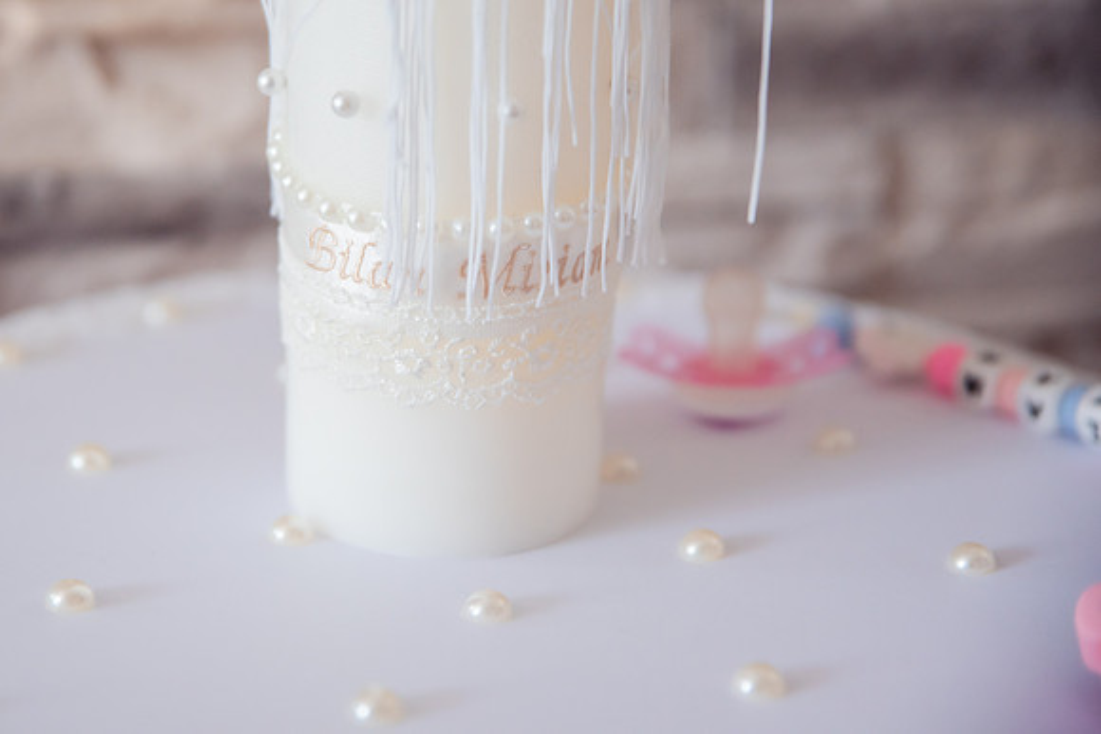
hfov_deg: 22.8
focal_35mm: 89
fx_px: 2726
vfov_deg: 15.3
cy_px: 267
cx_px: 400
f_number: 2.8
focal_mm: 70
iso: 1250
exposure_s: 1/125
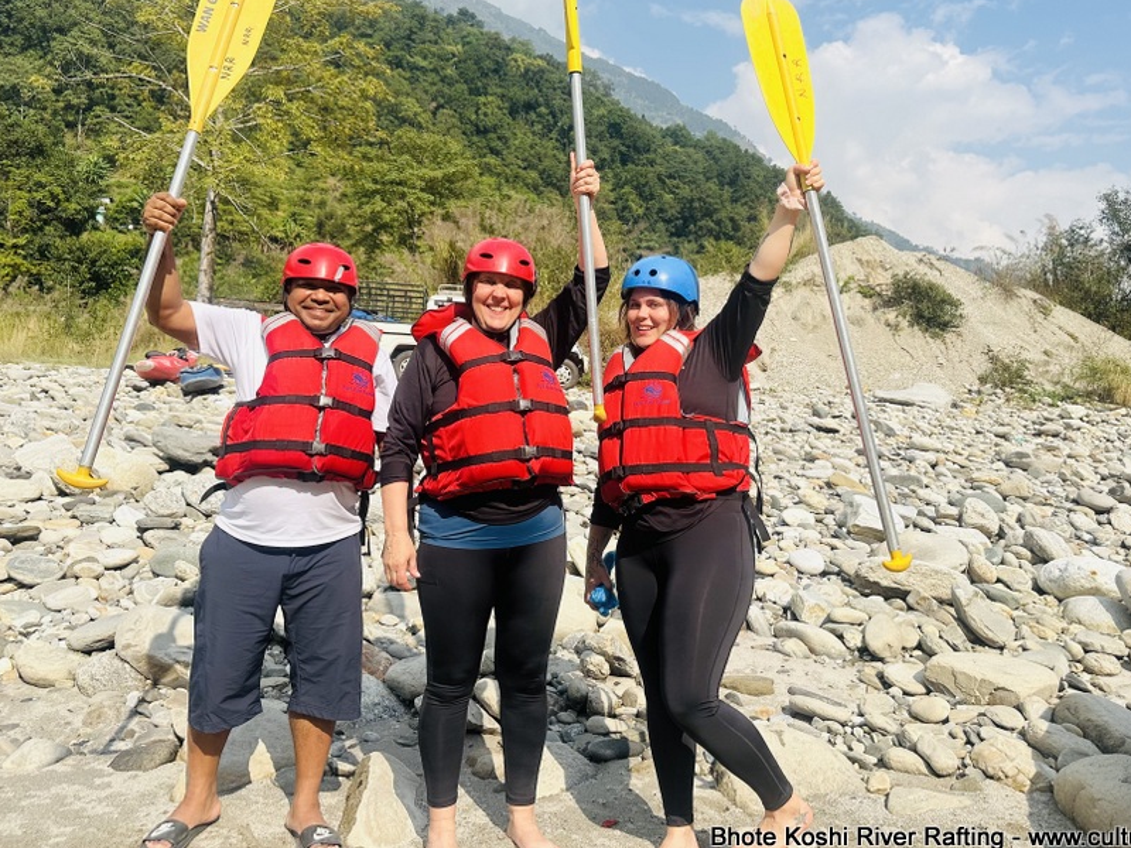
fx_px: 980
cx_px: 611
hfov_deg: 59.9
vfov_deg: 46.6
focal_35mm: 30
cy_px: 349
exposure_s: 1/4545
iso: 80
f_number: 1.78
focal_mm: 6.86
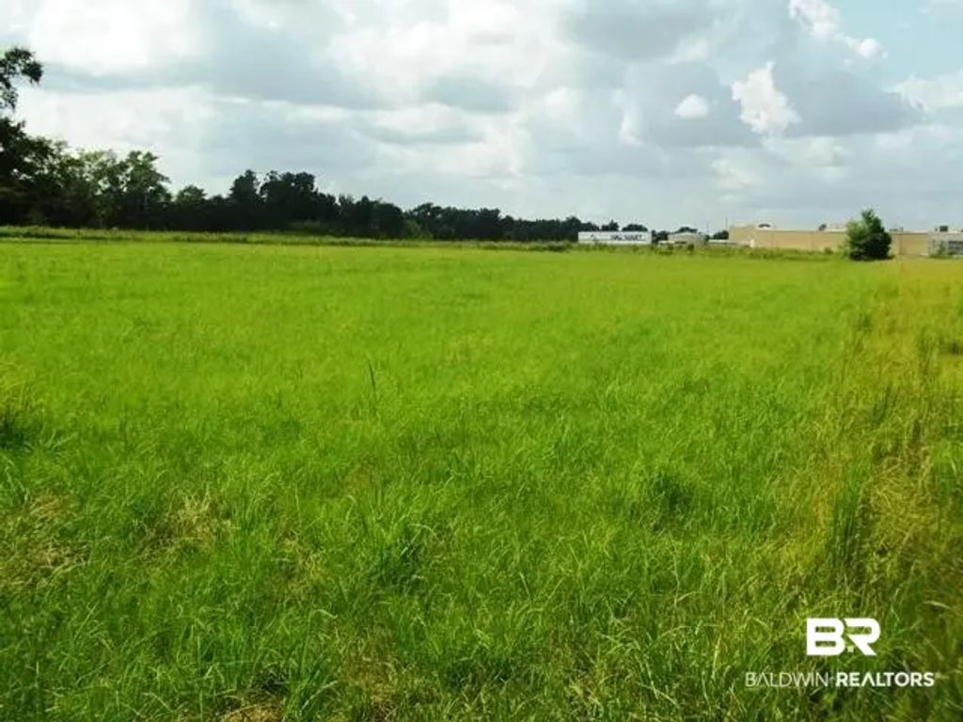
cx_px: 482
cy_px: 361
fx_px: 890
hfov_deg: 56.8
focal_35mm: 32
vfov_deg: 44.2
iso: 64
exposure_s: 1/125
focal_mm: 5.7
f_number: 8.8
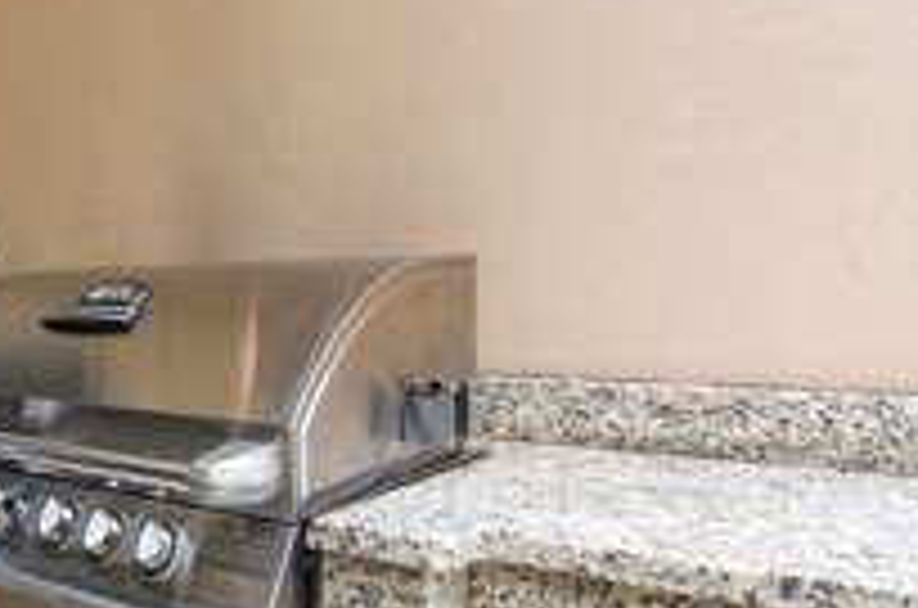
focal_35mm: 33
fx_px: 840
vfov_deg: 39.8
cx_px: 153
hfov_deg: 52.7
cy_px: 295
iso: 500
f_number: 10
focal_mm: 14
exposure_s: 1/20
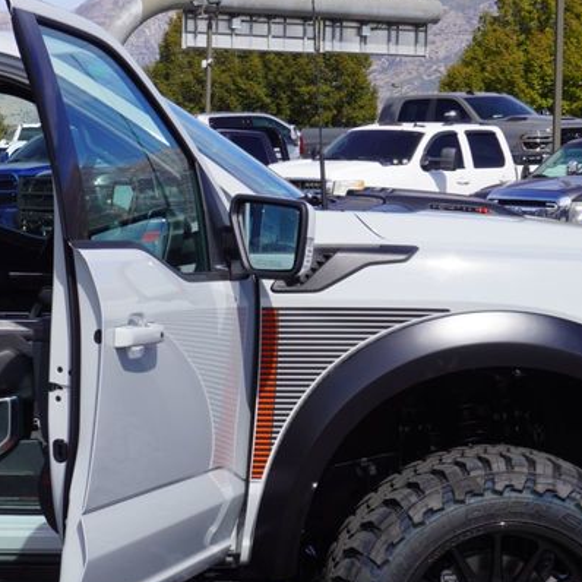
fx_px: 1997
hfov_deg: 16.4
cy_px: 420
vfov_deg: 16.5
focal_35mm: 105
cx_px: 66
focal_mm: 32
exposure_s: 1/160
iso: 100
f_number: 11
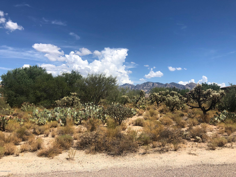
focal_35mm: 28
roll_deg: +1.2
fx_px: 191
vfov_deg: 49.7
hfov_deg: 63.4
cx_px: 118
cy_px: 88
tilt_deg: -0.3
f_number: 1.8
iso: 20
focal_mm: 4
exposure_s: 1/2667
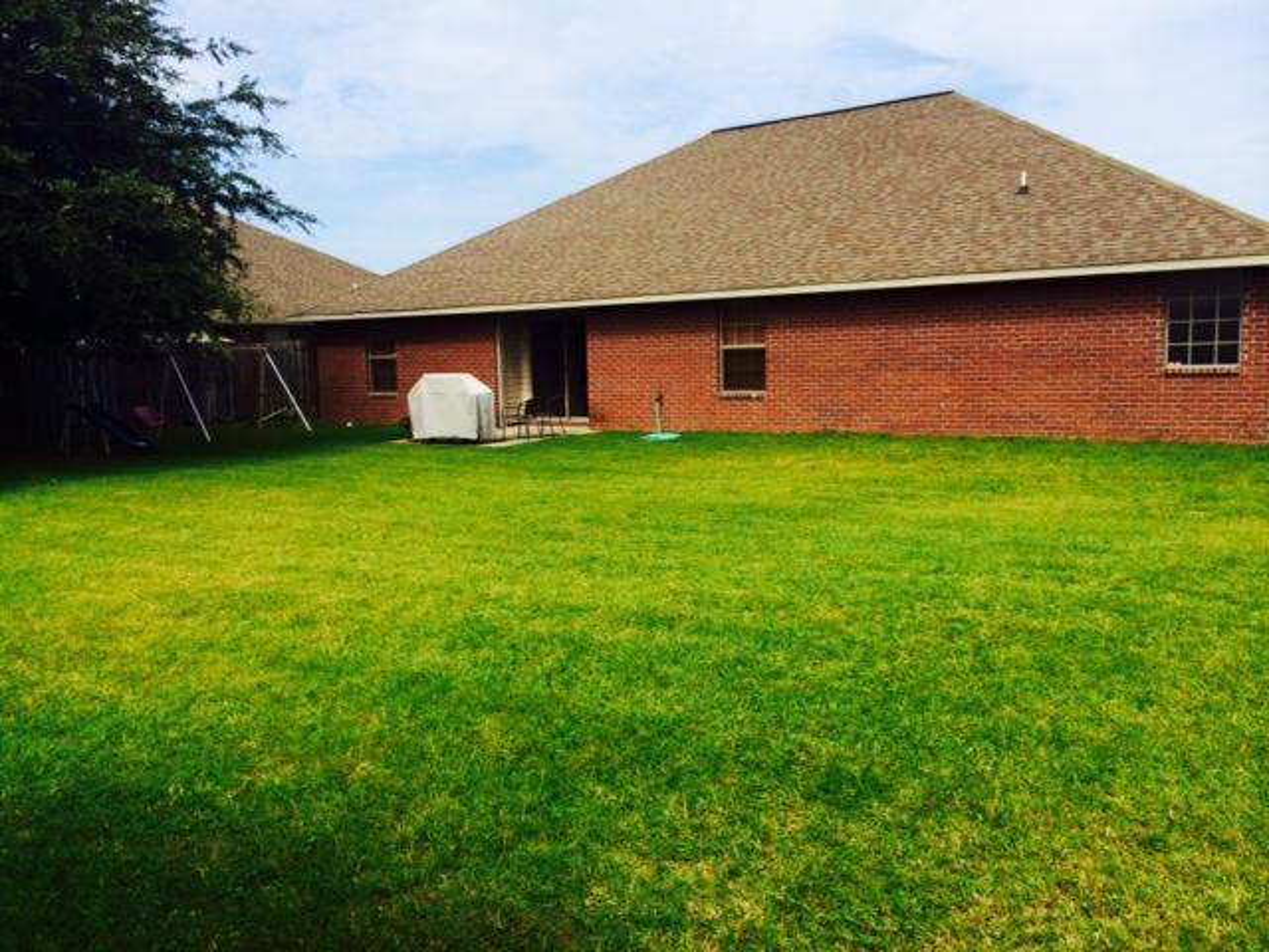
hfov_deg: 60.0
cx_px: 634
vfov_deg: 46.8
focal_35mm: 30
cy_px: 476
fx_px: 1100
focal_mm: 4.12
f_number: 2.2
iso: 40
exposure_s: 1/2415
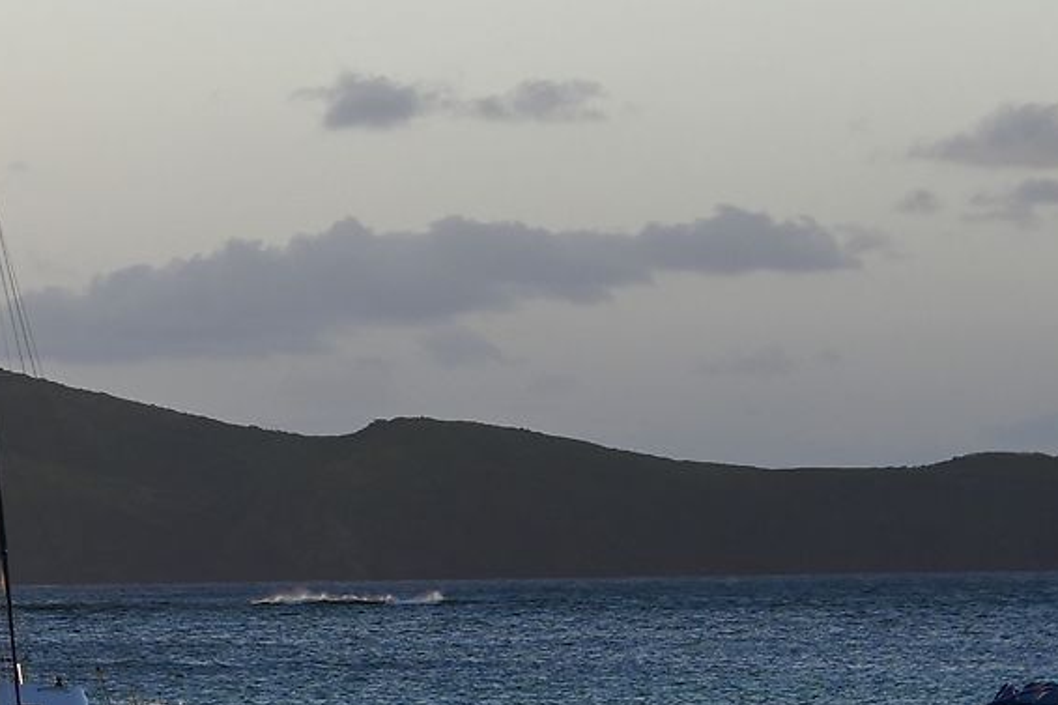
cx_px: -1039
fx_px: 9342
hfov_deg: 6.3
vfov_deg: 4.3
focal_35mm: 318
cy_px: 490
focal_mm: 50
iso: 100
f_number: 6.3
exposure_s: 1/125
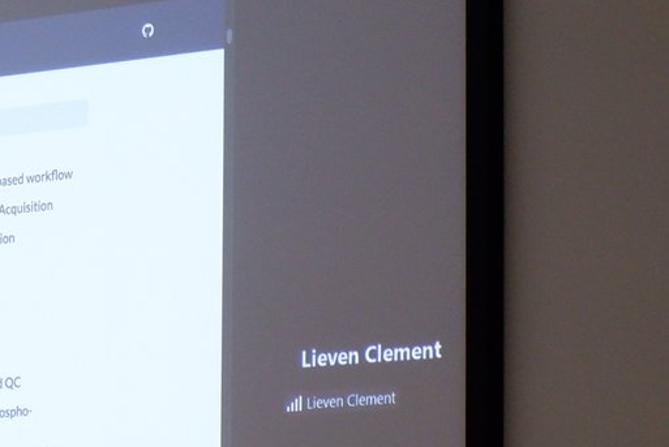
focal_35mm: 265
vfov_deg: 5.2
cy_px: 566
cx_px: -593
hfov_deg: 7.5
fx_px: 4929
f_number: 5.6
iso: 1250
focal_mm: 45
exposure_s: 1/125
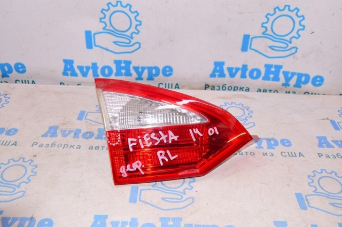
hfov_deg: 53.2
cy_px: 114
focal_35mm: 36
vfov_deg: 36.8
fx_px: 342
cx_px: 171
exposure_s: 1/200
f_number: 8
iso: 1600
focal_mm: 24
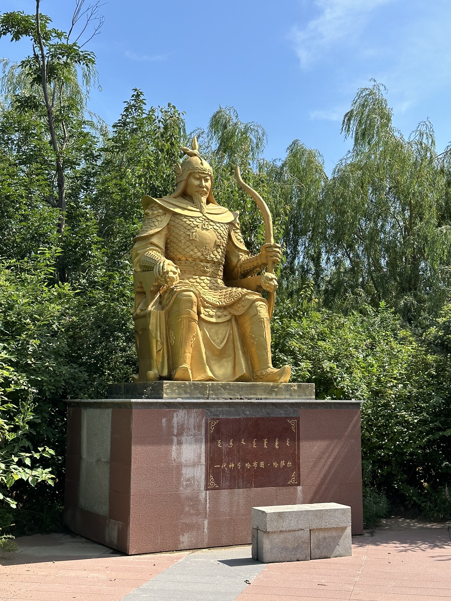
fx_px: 834
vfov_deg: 39.7
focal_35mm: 48
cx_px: 226
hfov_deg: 30.3
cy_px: 300
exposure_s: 1/2252
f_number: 1.78
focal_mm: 6.86
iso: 64
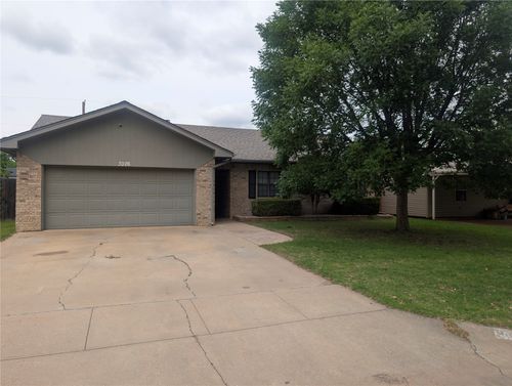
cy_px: 193
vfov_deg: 57.0
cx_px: 256
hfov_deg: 71.5
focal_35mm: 24
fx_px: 356
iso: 21
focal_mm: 6.9
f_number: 1.68
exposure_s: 1/791
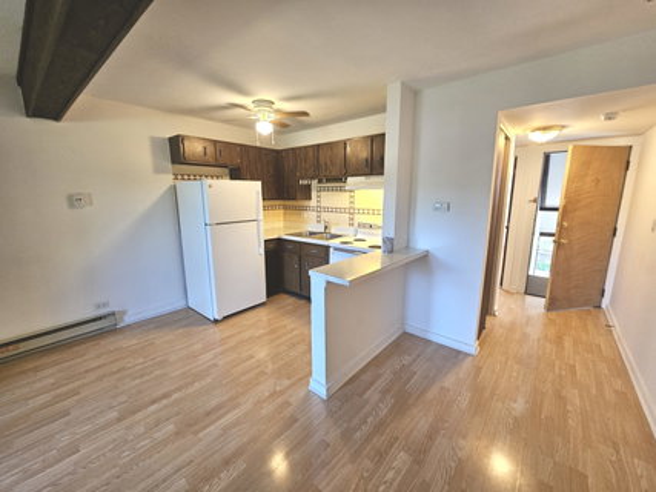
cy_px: 246
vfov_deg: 89.9
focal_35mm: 13
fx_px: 246
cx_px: 328
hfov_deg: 106.2
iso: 250
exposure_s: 1/60
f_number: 2.2
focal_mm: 2.2
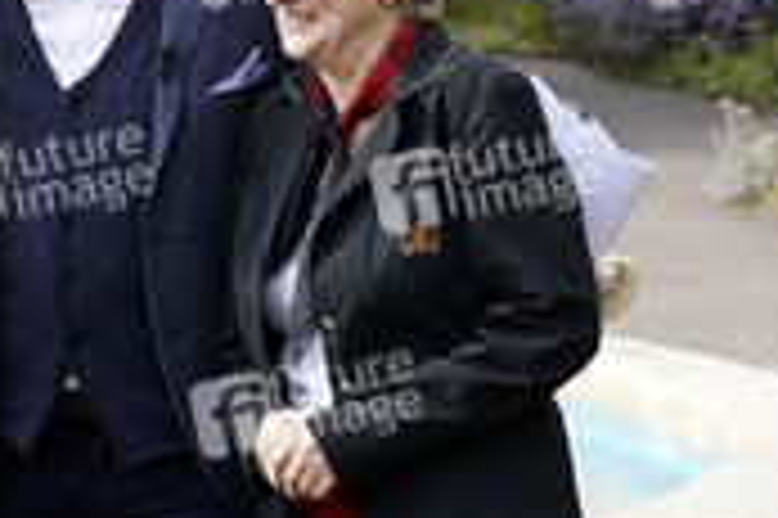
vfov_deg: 6.2
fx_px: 4771
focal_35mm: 221
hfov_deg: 9.2
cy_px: 68
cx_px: -83
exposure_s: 1/320
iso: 200
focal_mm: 85
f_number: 6.3
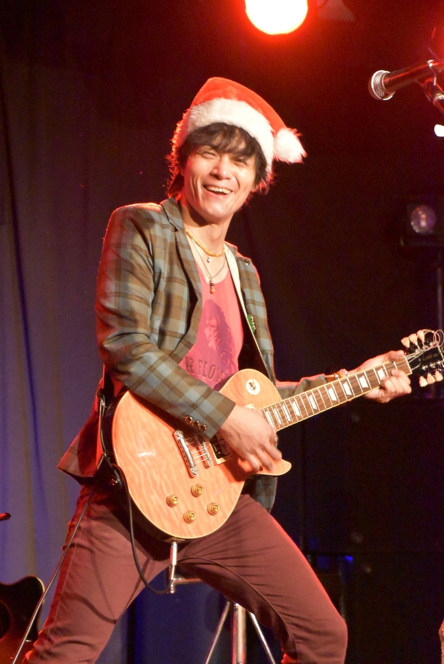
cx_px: 222
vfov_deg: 17.5
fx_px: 2161
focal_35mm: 117
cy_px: 332
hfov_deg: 11.7
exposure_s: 1/60
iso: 11400
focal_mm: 78
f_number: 5.3
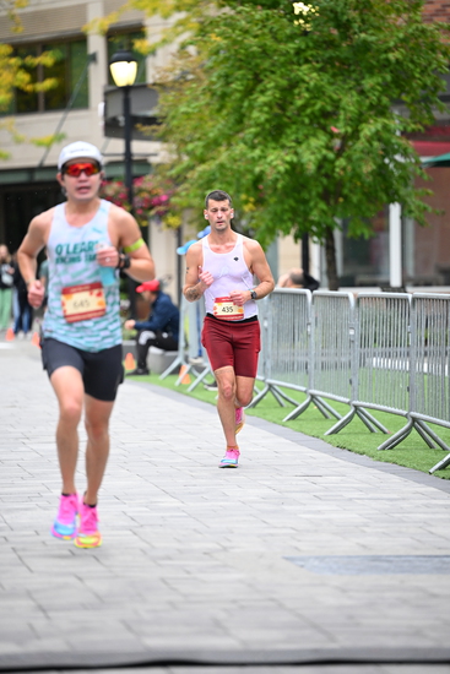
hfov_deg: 7.9
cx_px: 225
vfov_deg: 11.7
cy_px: 337
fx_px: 3279
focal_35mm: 175
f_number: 2.8
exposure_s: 1/1250
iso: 1600
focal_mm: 175
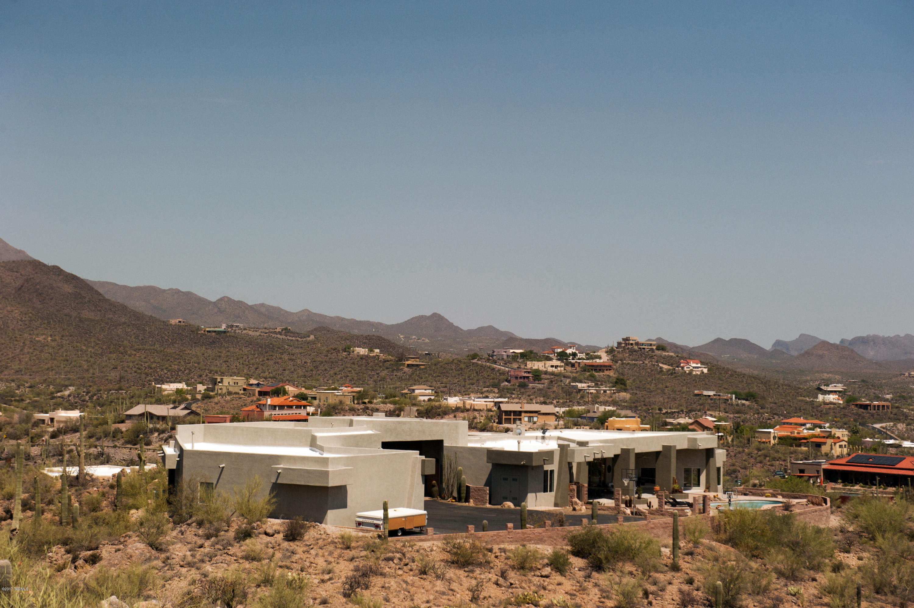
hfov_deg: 28.9
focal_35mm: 70
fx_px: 1776
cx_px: 457
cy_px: 304
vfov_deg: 19.4
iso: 400
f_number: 9
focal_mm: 70
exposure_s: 1/5000
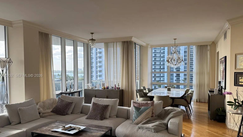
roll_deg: -0.1
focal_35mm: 27
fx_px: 174
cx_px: 119
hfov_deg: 69.8
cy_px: 76
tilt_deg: -2.3
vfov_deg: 42.9
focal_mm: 6.76
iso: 64
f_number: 1.78
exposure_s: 1/159
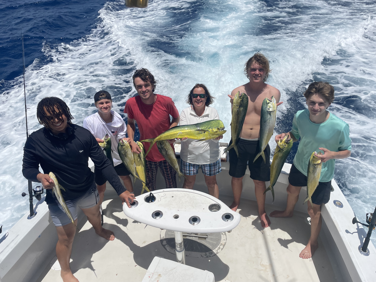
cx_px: 188
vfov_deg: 53.1
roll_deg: +1.9
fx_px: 282
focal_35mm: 26
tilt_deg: -38.3
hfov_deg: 67.3
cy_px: 141
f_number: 1.6
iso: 32
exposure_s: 1/9804
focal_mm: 4.2
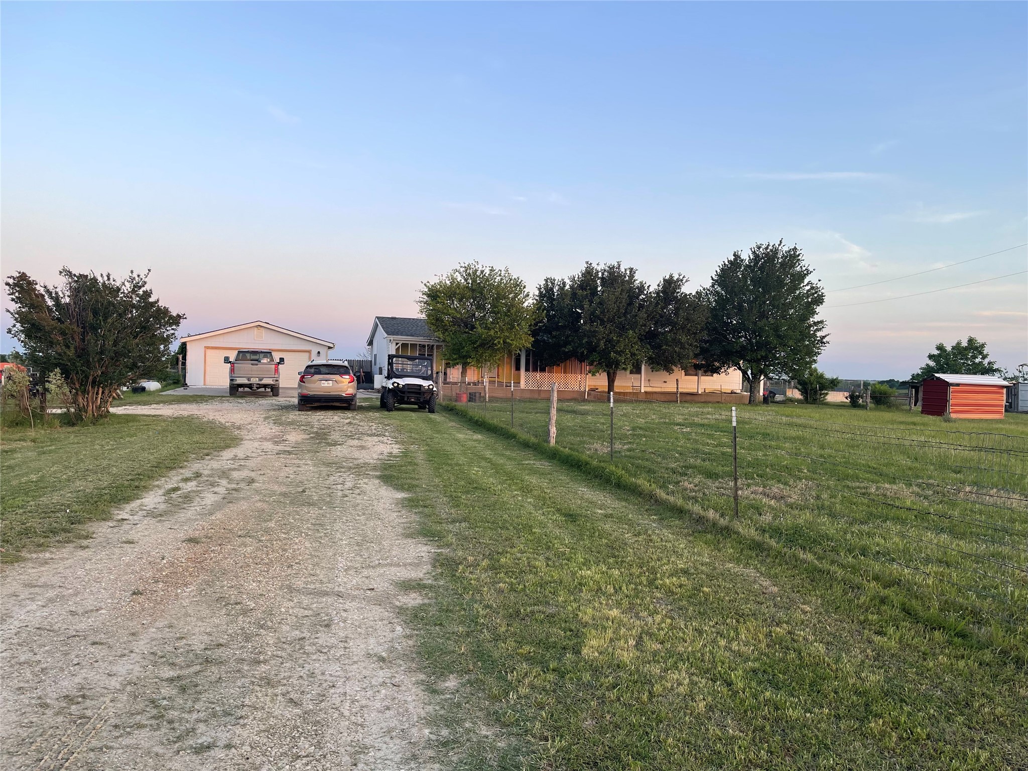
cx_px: 514
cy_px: 386
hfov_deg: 69.4
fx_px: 742
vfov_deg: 54.9
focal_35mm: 25
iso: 40
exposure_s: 1/121
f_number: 1.6
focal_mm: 5.1
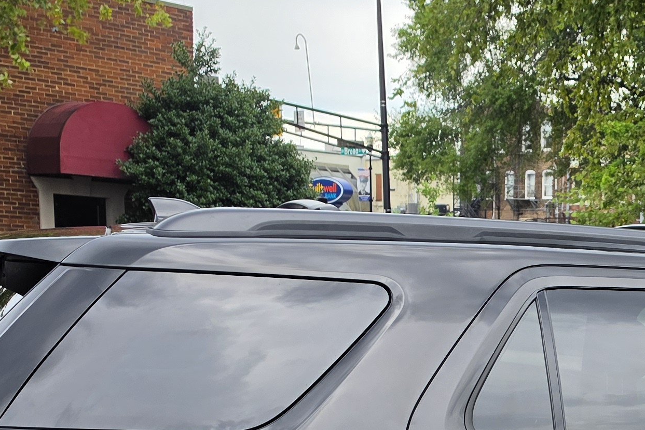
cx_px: 683
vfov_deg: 16.9
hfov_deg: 24.8
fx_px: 1379
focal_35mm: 77
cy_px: 523
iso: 20
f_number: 1.4
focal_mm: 6.5
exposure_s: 1/359
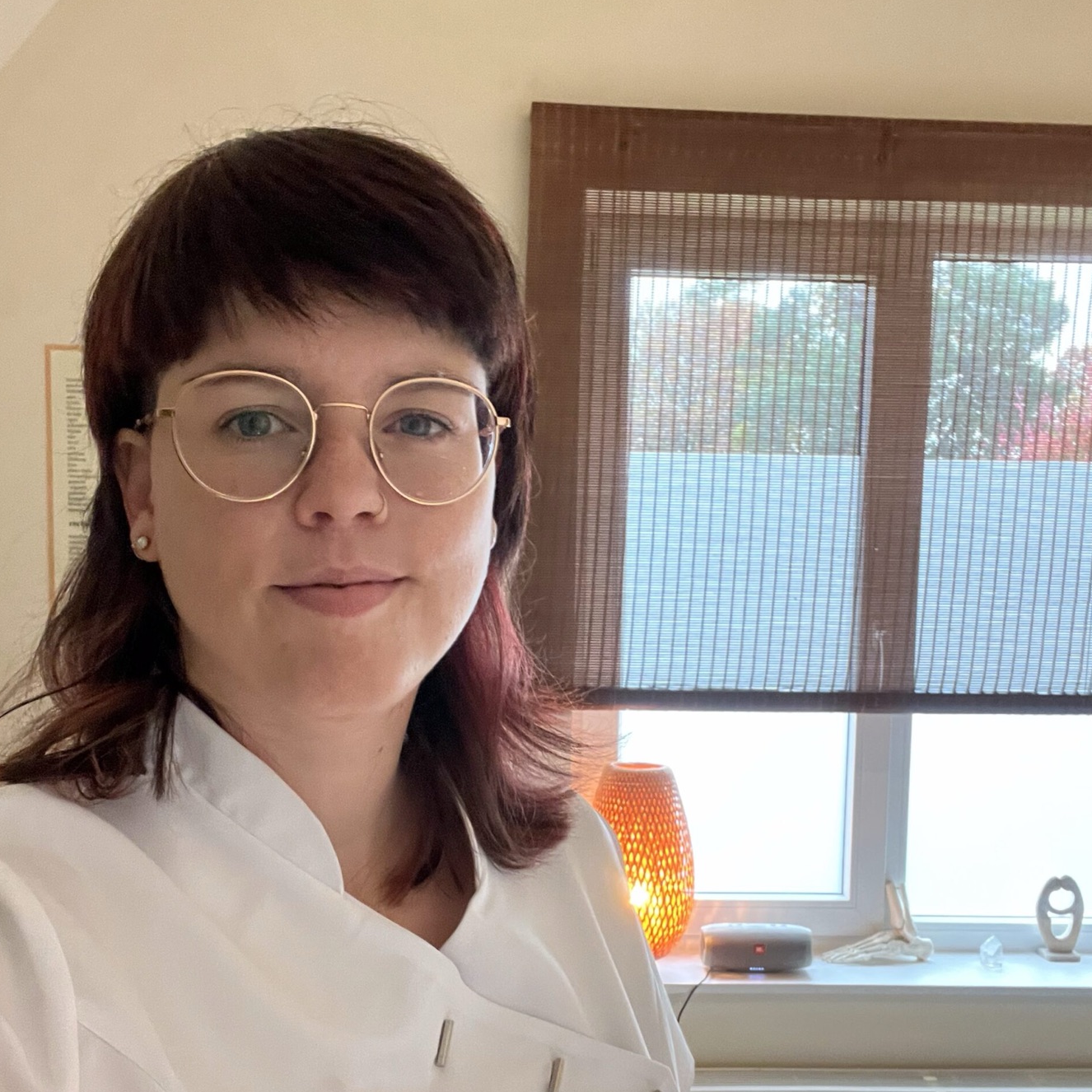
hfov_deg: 46.0
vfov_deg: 45.8
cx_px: 550
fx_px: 1285
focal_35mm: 36
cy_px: 652
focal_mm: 2.71
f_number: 2.2
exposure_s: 1/25
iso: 500
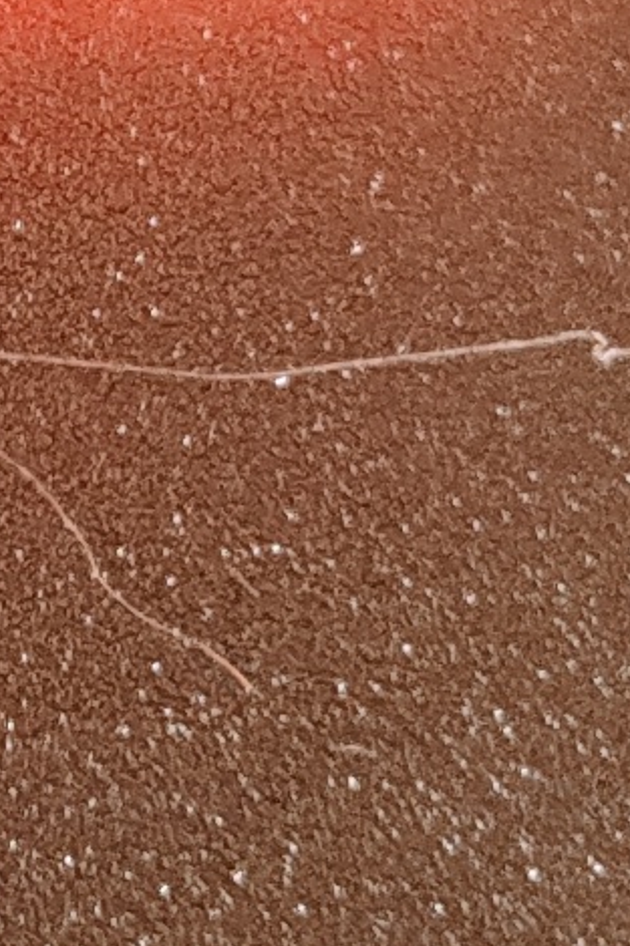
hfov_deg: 6.1
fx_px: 5726
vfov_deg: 9.3
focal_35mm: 218
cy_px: -137
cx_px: -576
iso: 4000
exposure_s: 1/100
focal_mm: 6.14
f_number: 1.8
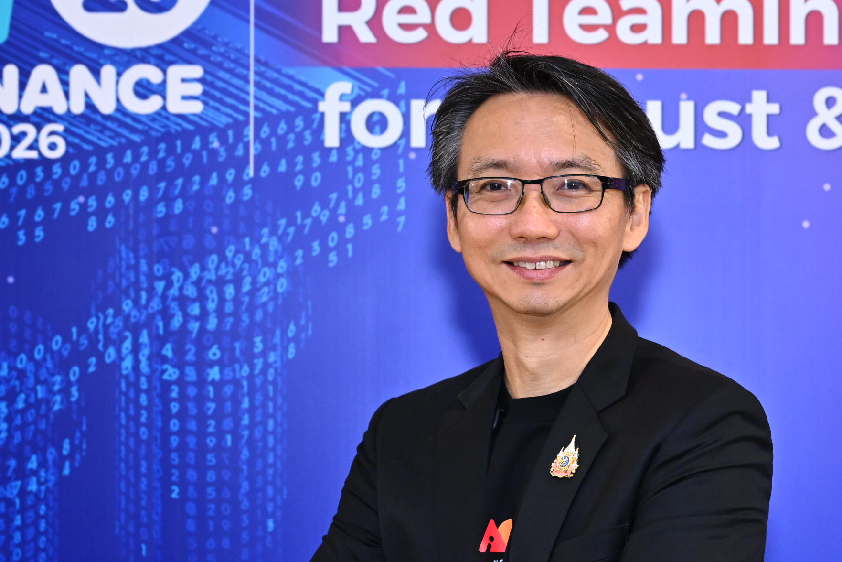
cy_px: 472
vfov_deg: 13.2
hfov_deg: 19.7
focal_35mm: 103
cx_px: 583
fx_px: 2409
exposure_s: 1/125
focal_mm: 44
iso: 1000
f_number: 4
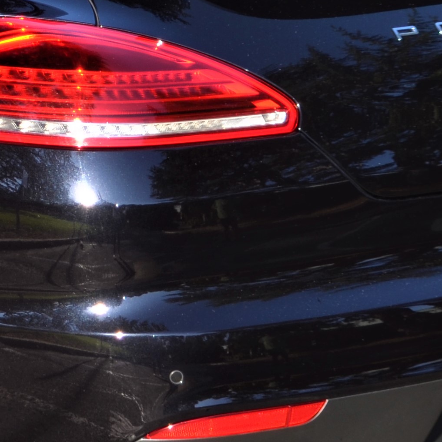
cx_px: -111
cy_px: 172
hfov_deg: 7.8
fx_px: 3193
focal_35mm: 221
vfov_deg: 7.9
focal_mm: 38
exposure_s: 1/250
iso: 110
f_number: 4.8
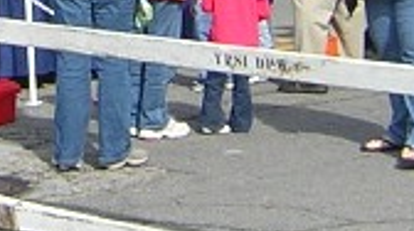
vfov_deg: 6.2
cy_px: -280
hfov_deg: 11.4
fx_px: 2050
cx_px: -10
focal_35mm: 187
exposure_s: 1/182
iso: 100
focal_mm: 4.7
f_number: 5.2
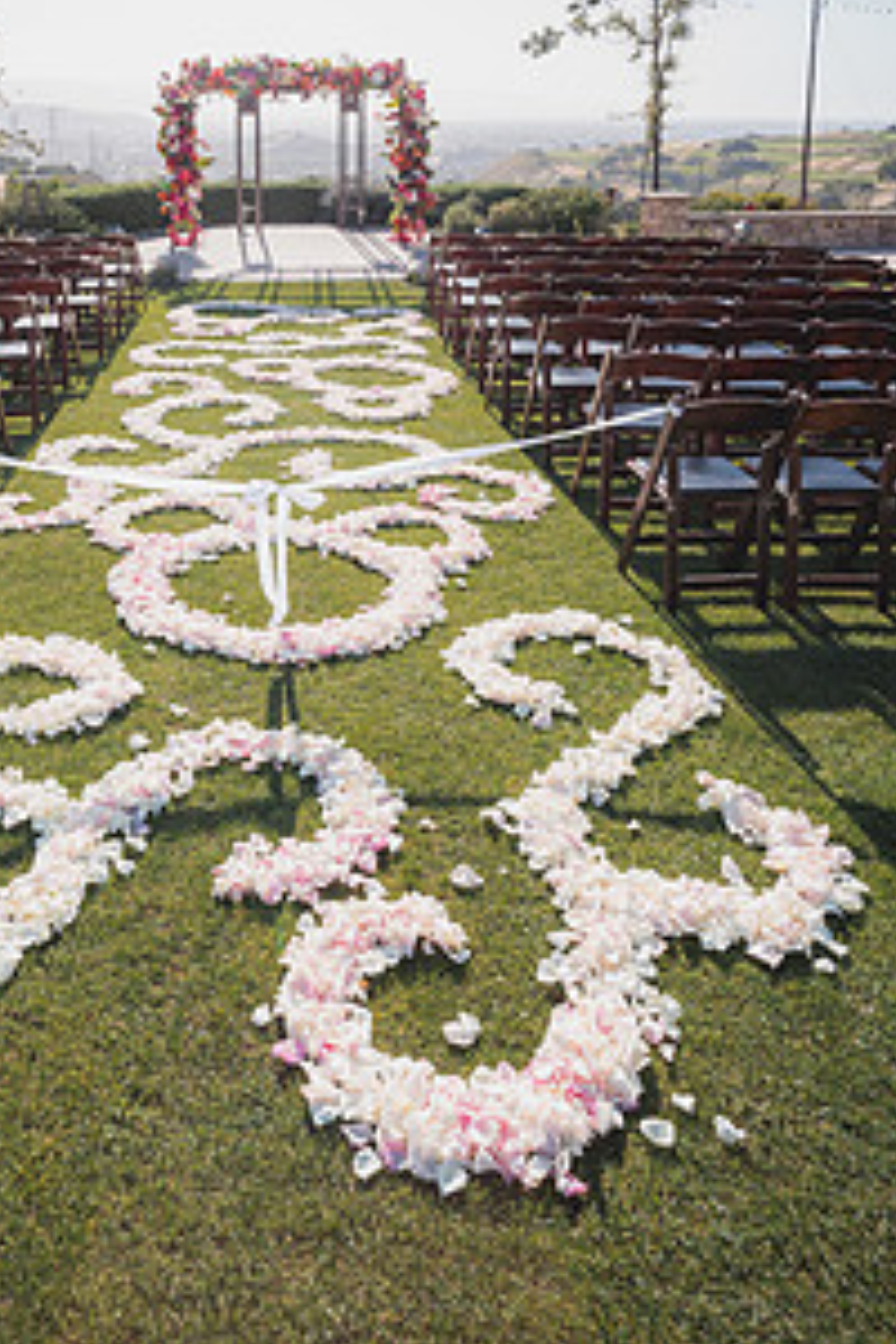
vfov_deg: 63.6
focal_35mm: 27
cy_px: 345
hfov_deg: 46.6
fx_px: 1008
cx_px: 251
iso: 125
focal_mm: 18
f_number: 6.3
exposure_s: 1/125
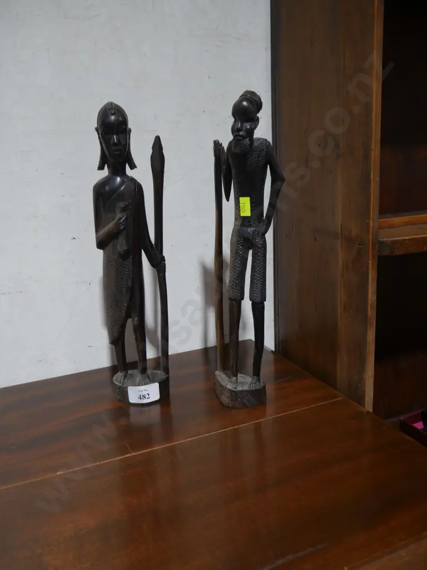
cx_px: 214
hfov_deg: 44.2
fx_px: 526
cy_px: 285
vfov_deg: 56.8
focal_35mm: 32
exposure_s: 1/60
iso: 320
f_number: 3.6
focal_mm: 16
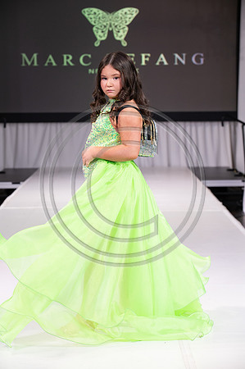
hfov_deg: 14.8
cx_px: 122
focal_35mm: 92
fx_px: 941
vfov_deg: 22.2
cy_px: 184
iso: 2000
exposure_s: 1/400
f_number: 5.6
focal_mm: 92
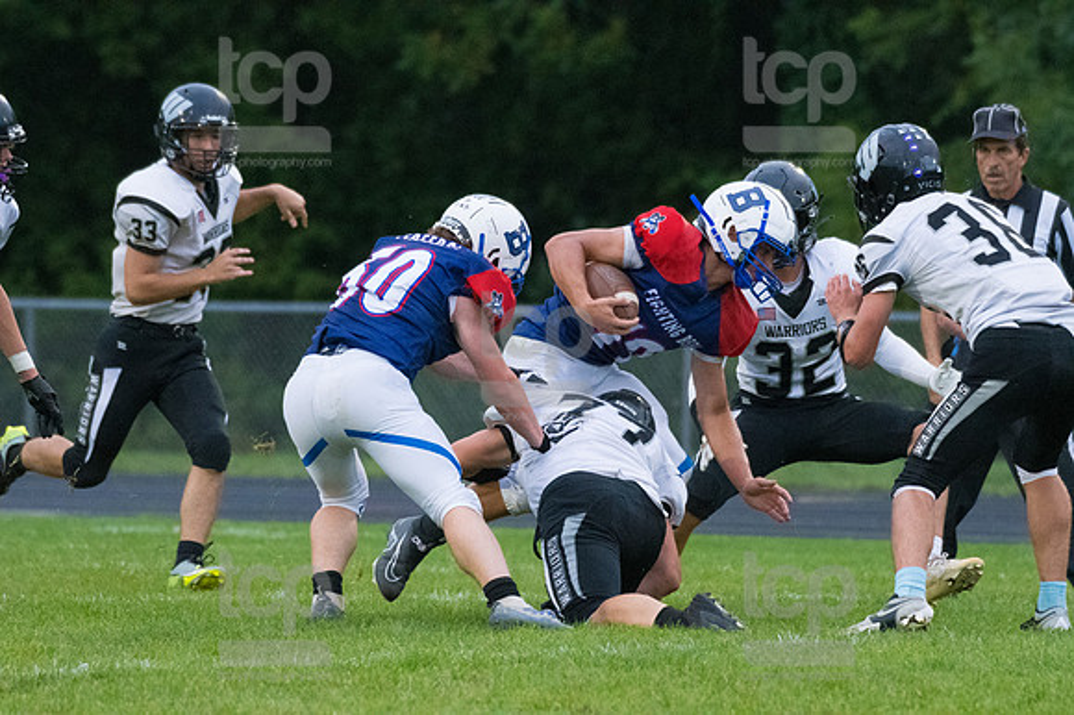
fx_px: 12522
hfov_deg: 4.9
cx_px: 537
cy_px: 358
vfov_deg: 3.3
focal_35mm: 420
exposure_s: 1/2000
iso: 6400
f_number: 5.6
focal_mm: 280
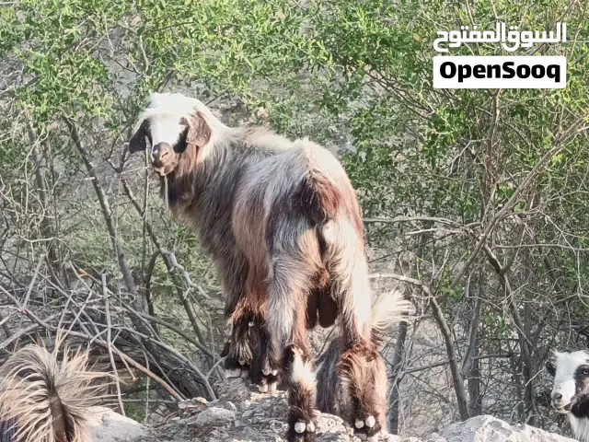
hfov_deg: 24.4
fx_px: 1361
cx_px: 294
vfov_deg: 18.4
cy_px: 221
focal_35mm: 80
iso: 143
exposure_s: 1/100
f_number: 1.9
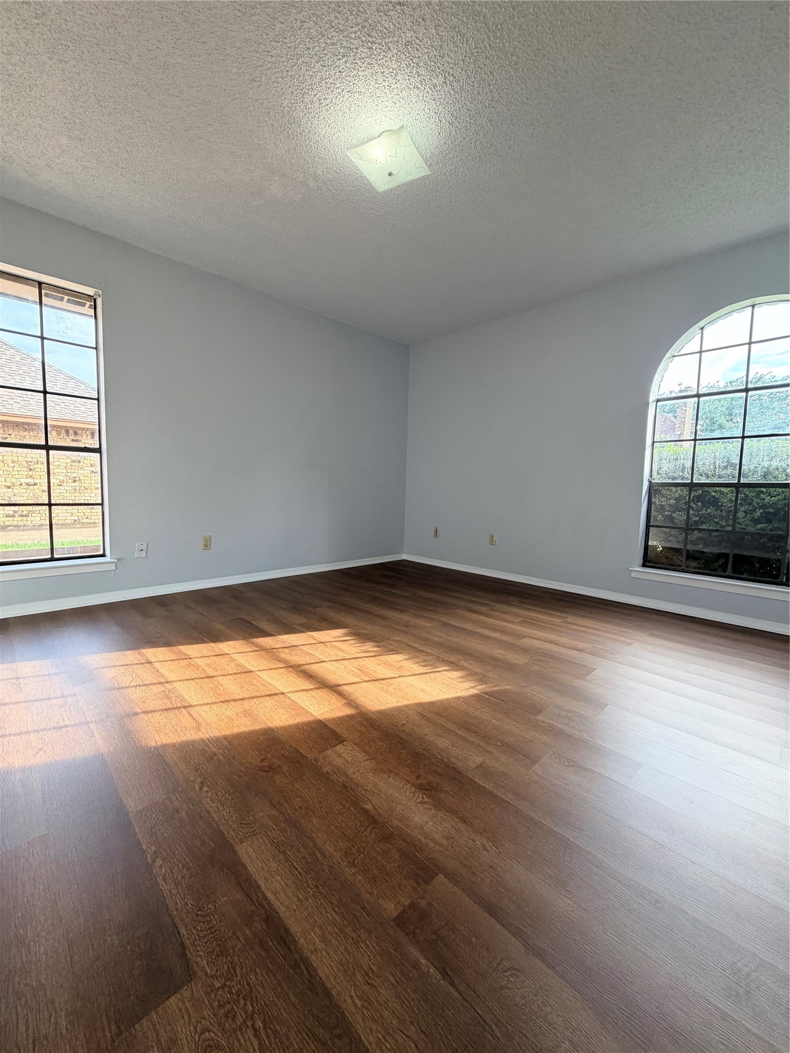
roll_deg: -2.2
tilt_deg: -5.2
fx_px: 426
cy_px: 526
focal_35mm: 14
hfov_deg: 85.7
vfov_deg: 102.1
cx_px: 395
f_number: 2.2
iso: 125
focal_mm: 2.22
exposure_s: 1/121
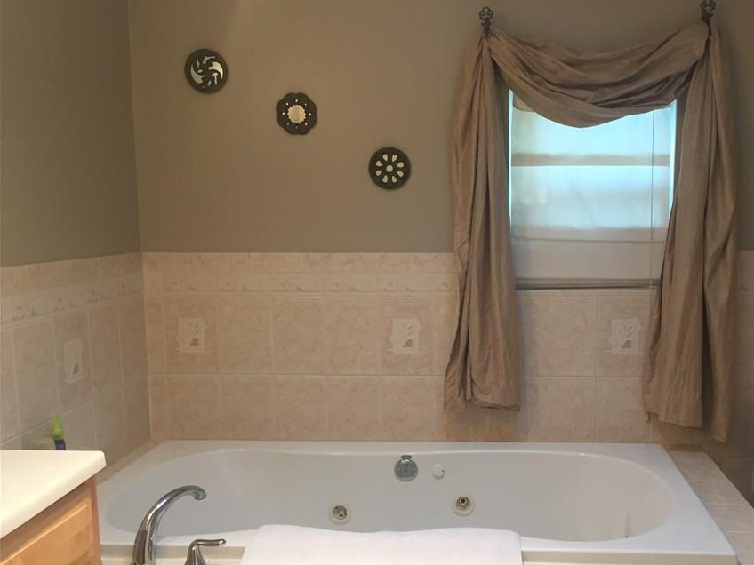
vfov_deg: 40.6
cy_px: 332
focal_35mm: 35
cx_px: 454
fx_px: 762
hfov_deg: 52.3
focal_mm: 4.15
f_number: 2.2
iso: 40
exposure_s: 1/30
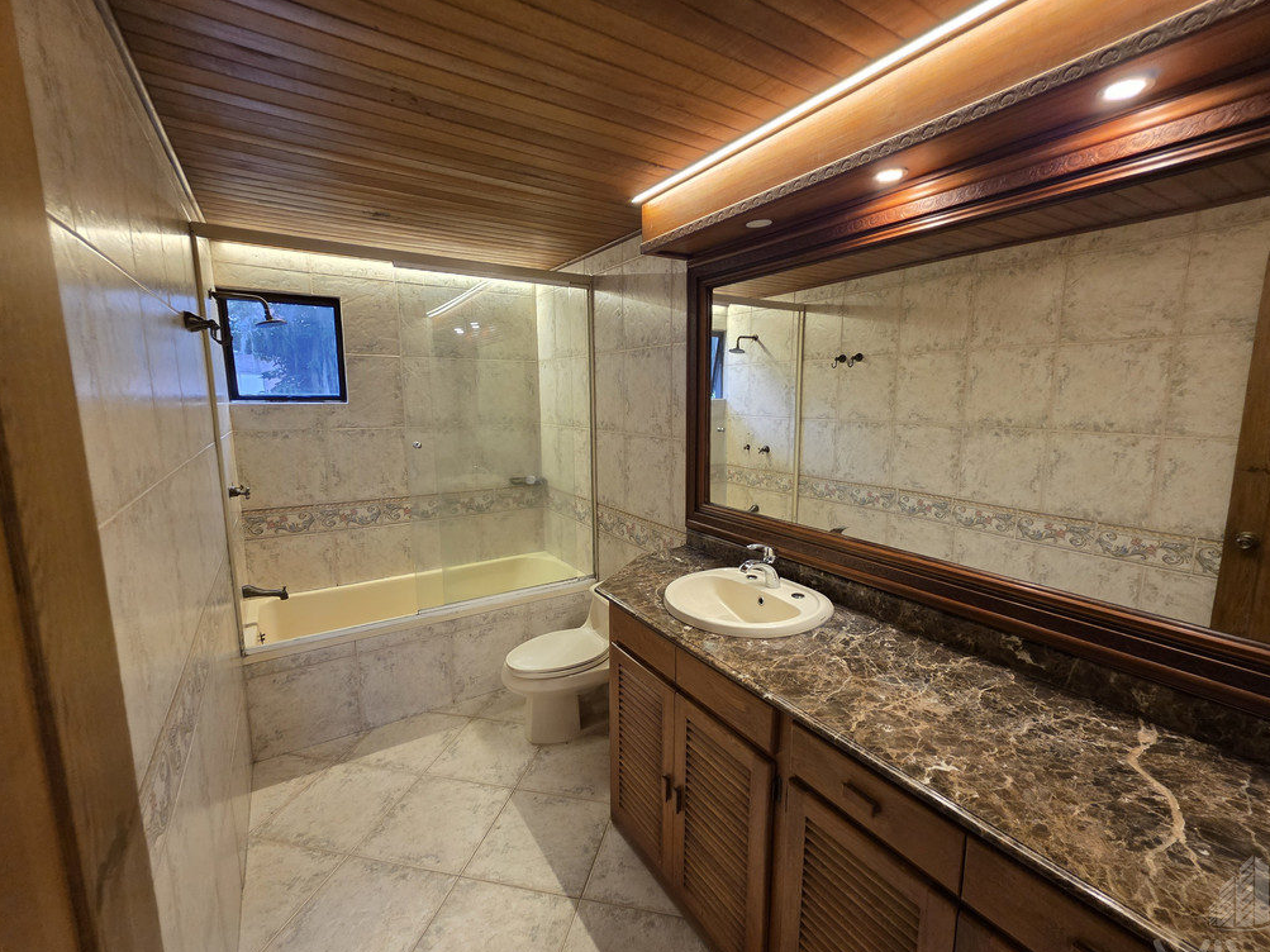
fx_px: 514
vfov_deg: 85.6
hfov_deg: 102.0
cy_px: 498
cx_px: 660
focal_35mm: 14
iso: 320
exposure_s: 1/60
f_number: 1.9
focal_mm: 2.2
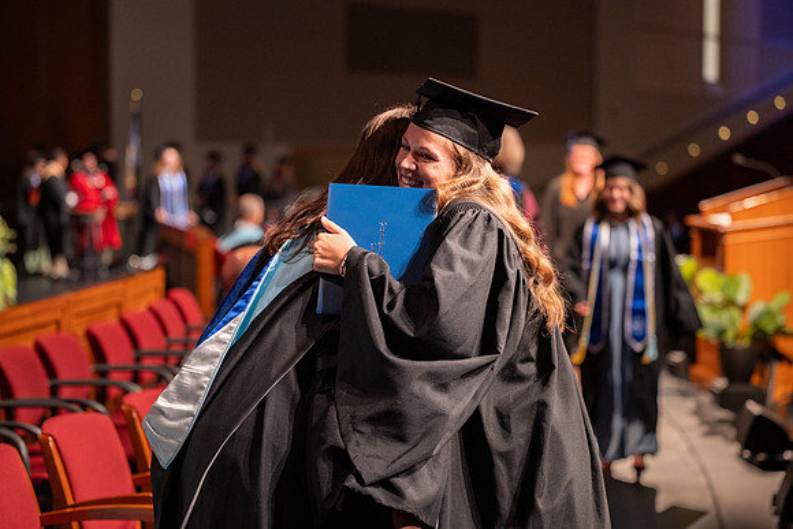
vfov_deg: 14.4
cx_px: 402
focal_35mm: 95
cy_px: 247
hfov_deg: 21.5
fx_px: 2091
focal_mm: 89
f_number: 2.8
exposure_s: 1/160
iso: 1000
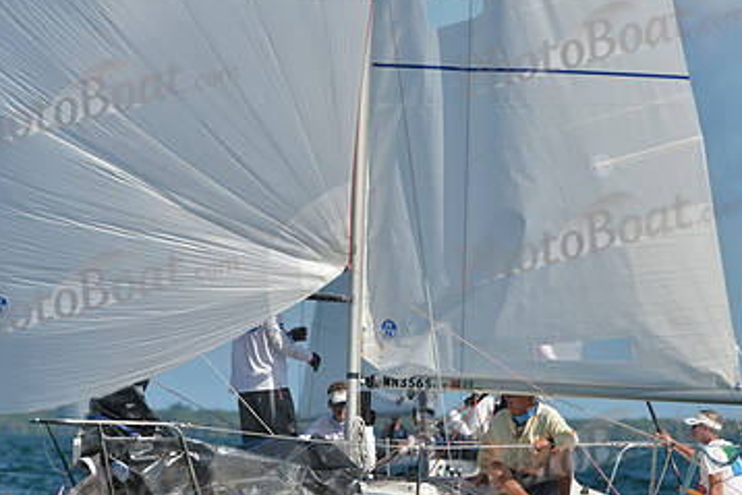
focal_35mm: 583
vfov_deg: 2.4
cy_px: 372
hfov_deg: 3.5
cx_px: 348
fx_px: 12021
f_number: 7.1
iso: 200
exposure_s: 1/1250
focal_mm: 360
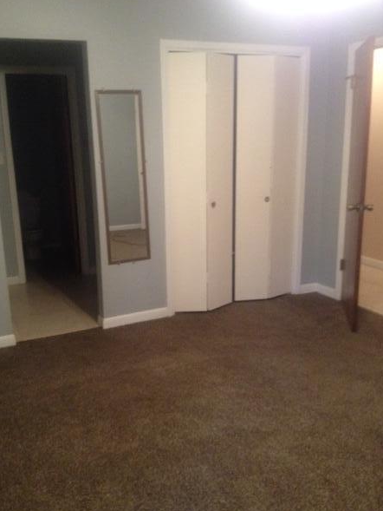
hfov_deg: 37.7
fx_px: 560
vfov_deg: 48.9
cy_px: 272
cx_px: 179
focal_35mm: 38
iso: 400
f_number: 2.4
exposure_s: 1/20
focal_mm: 4.28
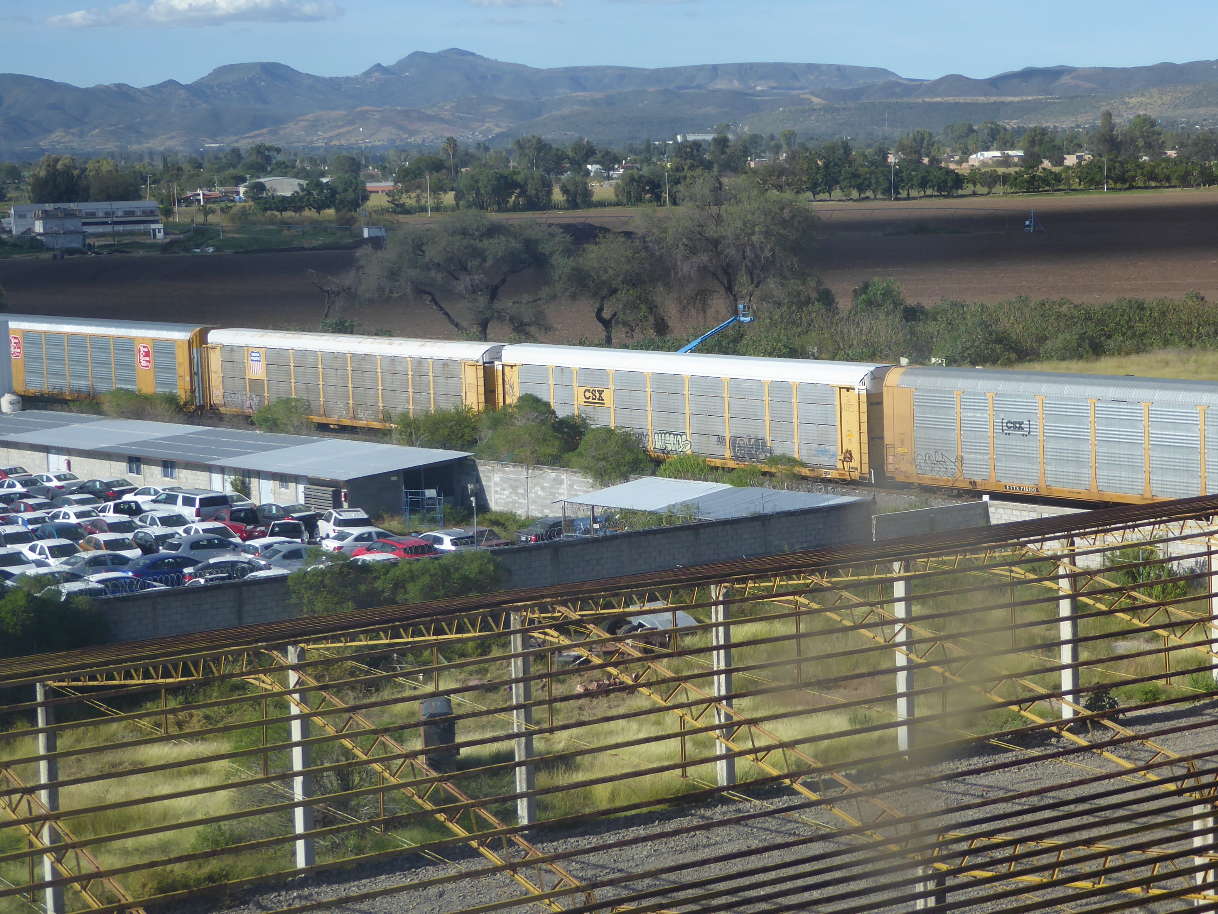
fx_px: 2674
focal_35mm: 76
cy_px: 389
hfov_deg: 25.6
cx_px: 764
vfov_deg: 19.4
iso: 80
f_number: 4.2
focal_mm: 10.3
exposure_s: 1/400
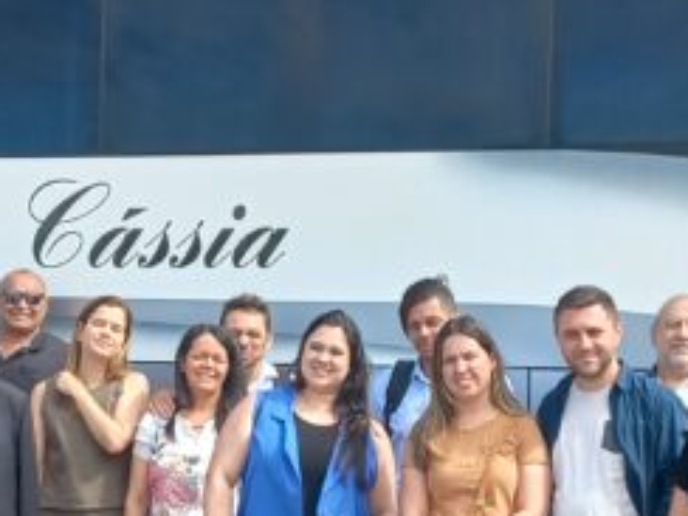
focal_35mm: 105
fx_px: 2087
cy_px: 443
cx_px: 257
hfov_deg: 18.7
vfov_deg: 14.0
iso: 25
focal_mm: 4.6
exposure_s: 1/277
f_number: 1.8
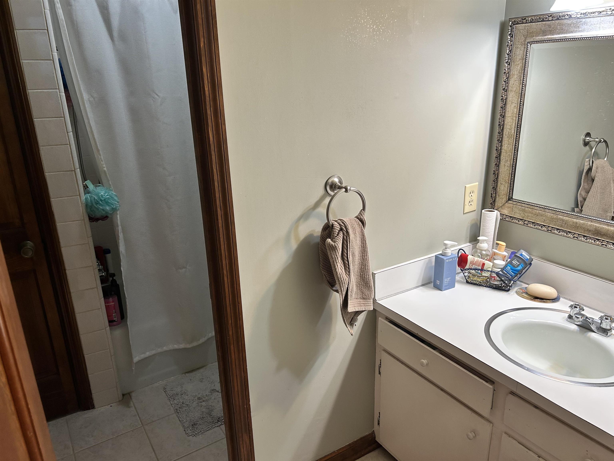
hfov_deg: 67.3
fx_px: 461
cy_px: 230
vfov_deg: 53.1
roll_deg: +2.0
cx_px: 307
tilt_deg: -19.5
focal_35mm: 26
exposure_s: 1/60
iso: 80
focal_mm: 5.7
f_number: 1.5
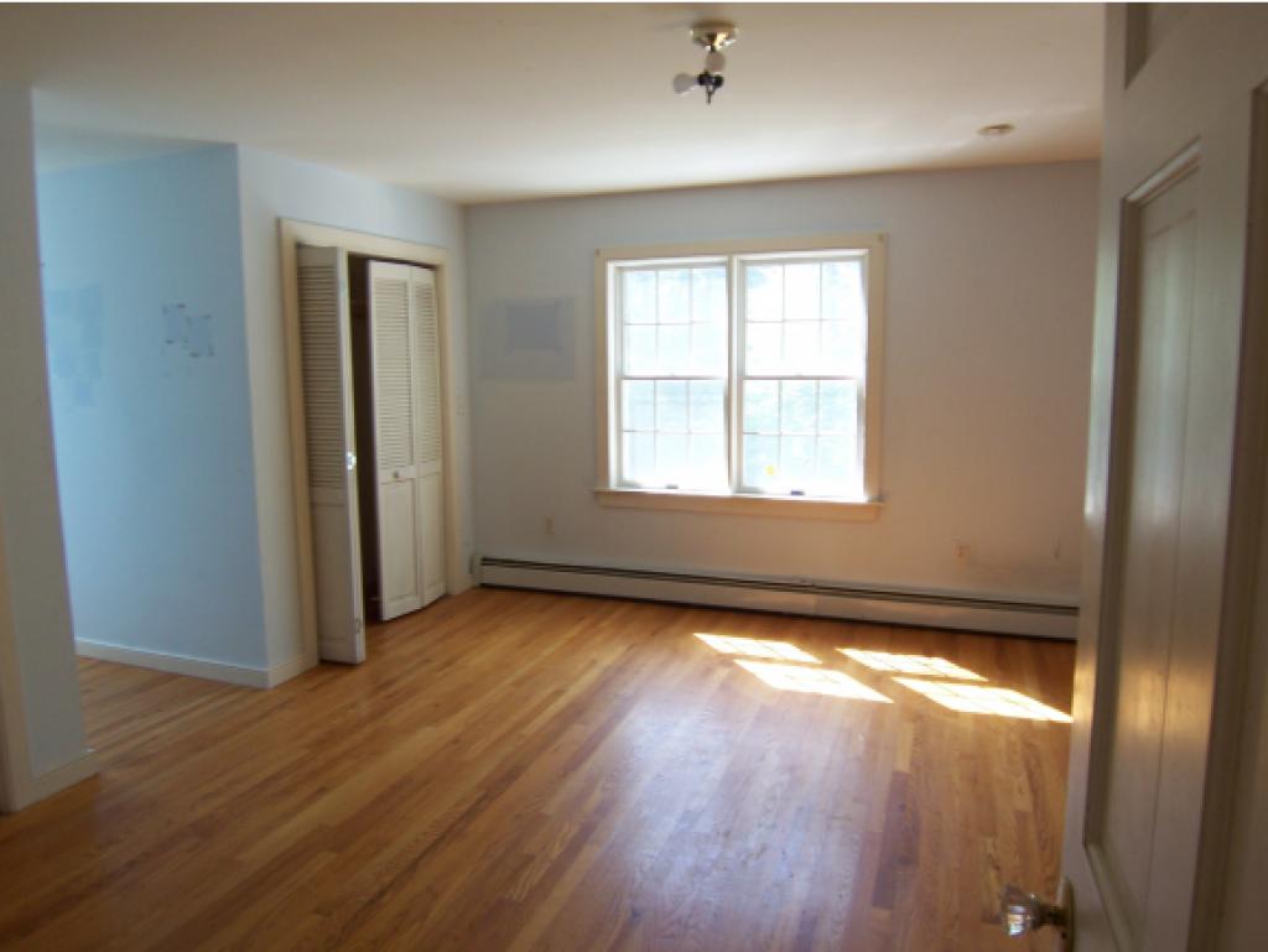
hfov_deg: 73.9
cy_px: 476
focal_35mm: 23
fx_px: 843
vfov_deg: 58.9
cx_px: 634
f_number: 2.8
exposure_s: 1/30
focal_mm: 3.8
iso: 64
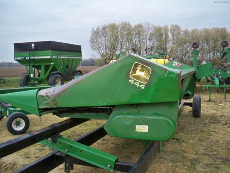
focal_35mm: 35
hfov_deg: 52.6
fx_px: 233
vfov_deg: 40.7
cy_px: 86
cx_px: 115
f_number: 3.1
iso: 100
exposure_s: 1/400
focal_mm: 6.3
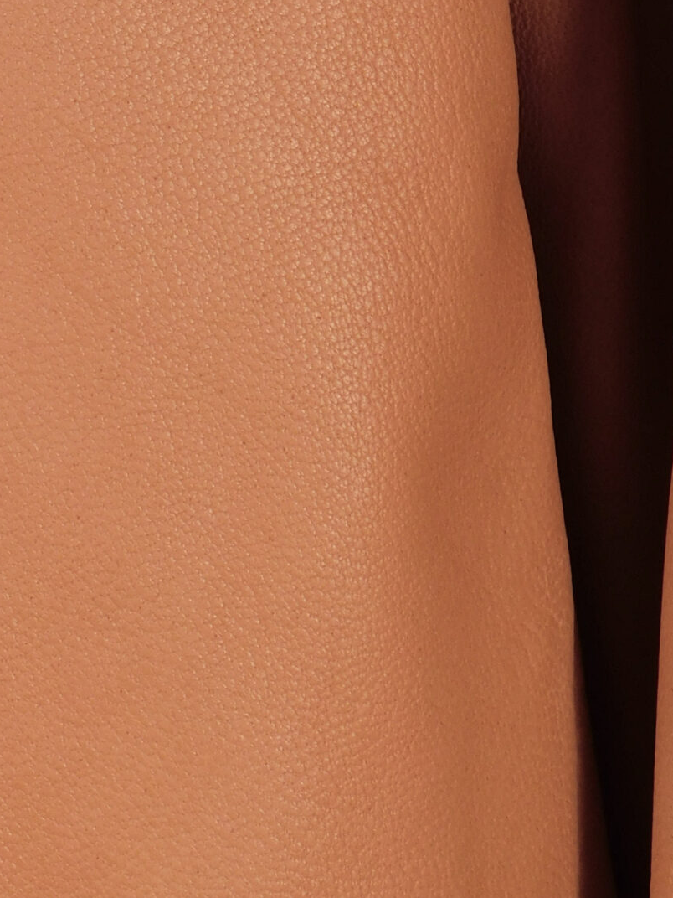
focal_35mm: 191
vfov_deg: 10.3
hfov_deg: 7.7
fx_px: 4951
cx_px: 9
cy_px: -43
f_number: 4.4
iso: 125
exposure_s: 1/250
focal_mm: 14.2
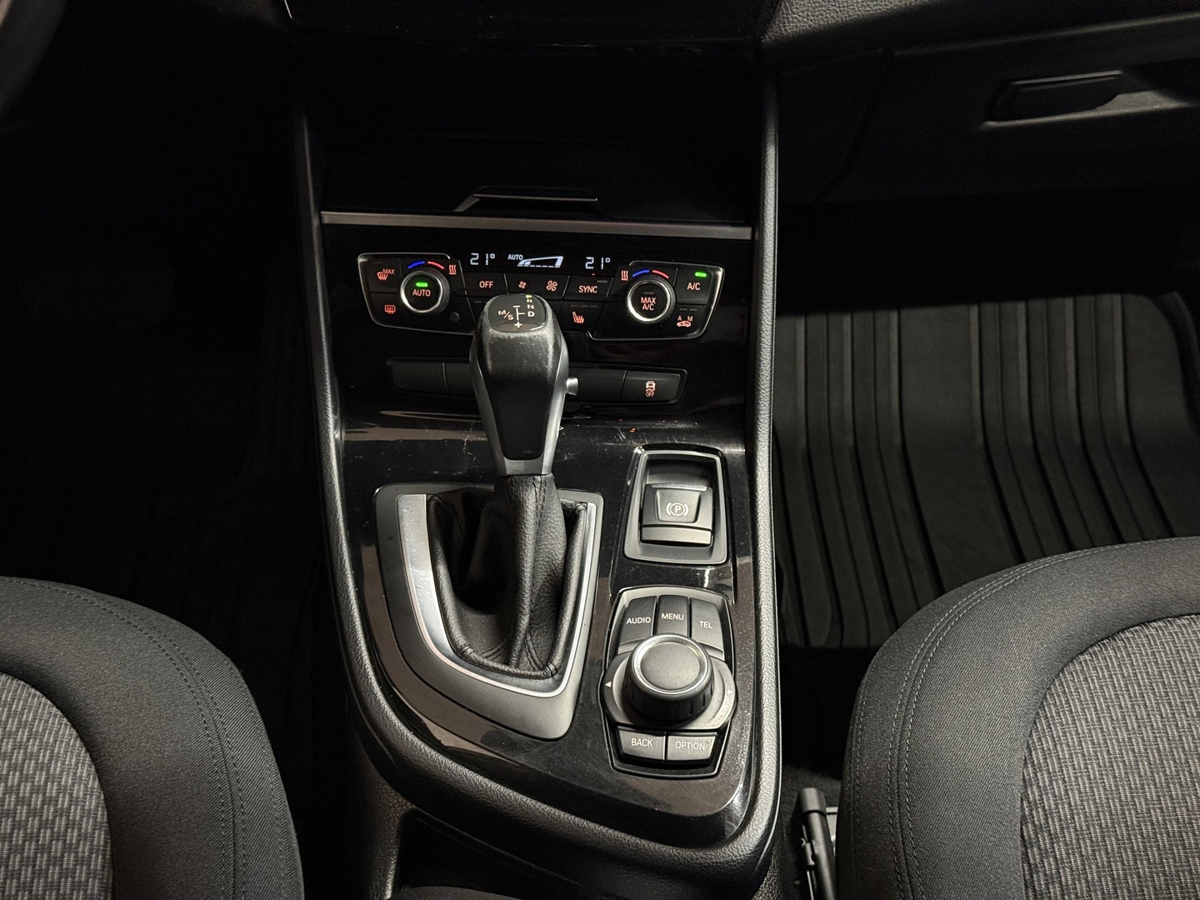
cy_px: 450
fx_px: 1664
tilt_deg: -37.8
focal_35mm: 48
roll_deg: +0.2
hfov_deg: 39.7
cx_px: 600
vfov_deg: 30.3
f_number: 1.78
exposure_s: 1/40
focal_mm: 6.76
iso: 400
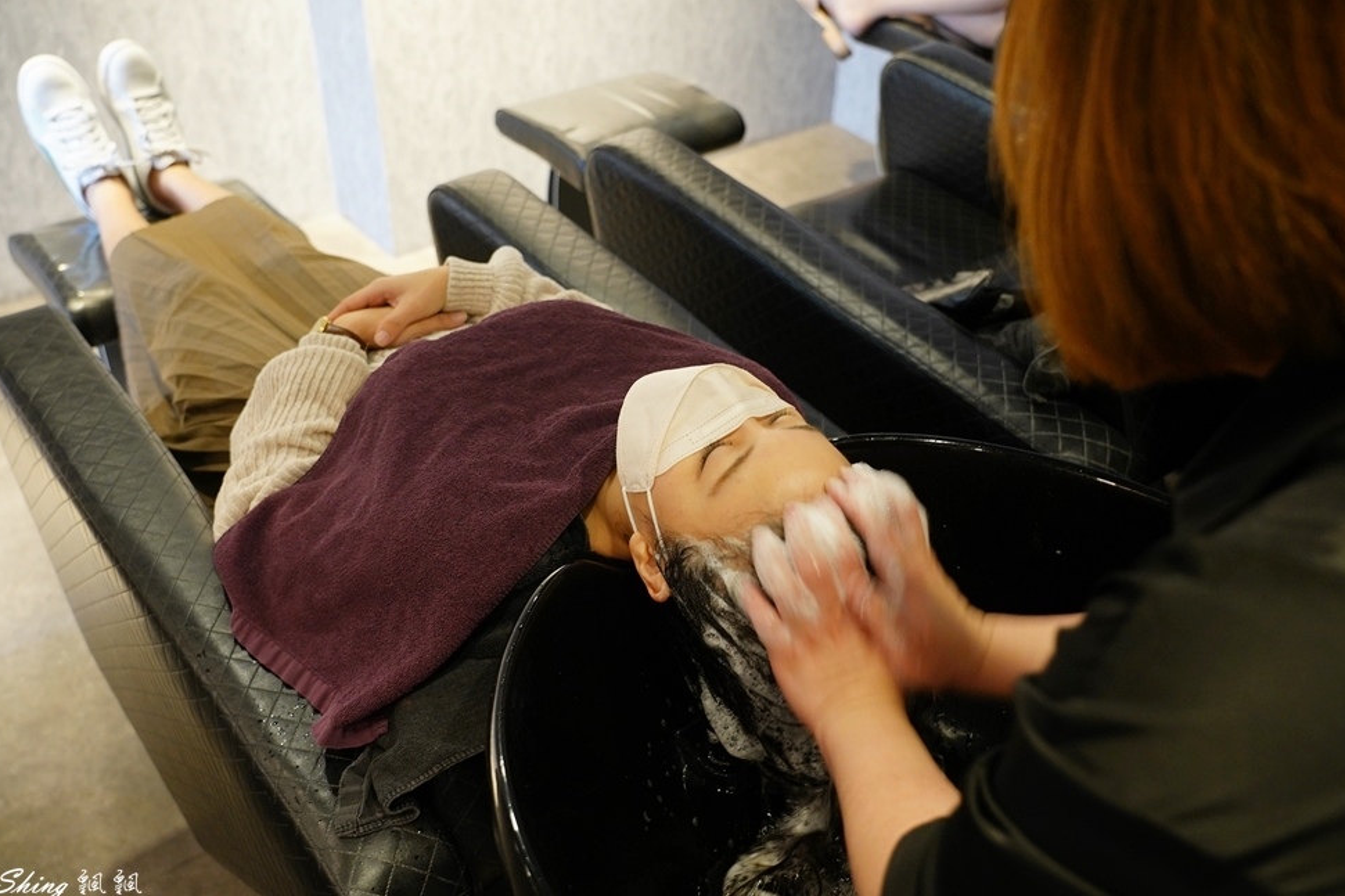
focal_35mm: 34
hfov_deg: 55.8
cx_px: 655
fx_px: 1270
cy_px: 460
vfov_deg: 38.9
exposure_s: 1/25
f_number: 4
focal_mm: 33
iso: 1600
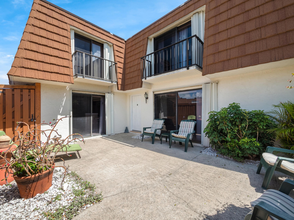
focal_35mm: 14
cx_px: 147
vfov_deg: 85.7
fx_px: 119
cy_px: 110
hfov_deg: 102.1
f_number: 8
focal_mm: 7
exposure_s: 1/400
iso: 200
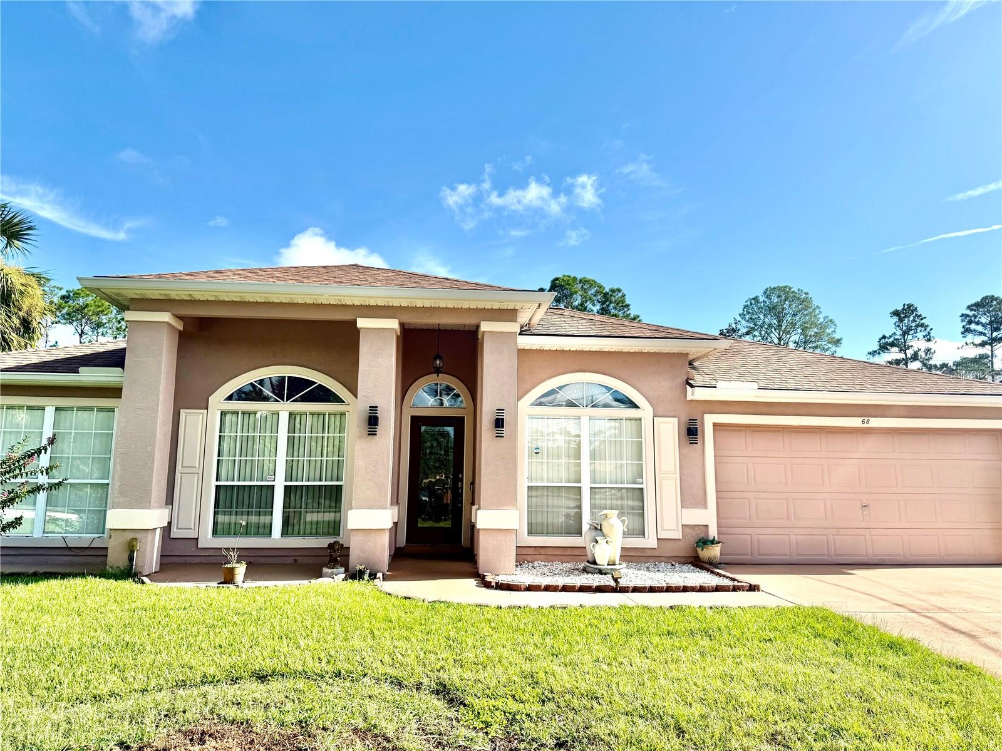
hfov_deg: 71.6
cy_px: 376
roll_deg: +0.2
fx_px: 695
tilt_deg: +11.1
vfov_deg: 56.8
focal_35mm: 24
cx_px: 501
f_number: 1.78
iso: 80
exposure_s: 1/3759
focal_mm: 6.76
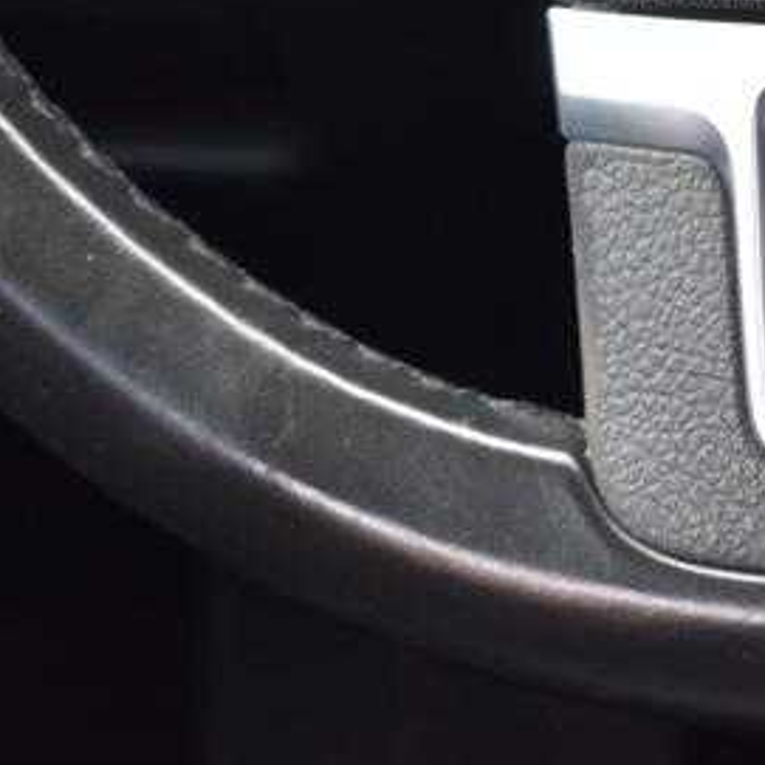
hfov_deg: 6.2
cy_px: -353
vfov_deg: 6.1
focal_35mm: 282
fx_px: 7051
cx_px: 923
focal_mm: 50
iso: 500
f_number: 5.6
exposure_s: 1/60
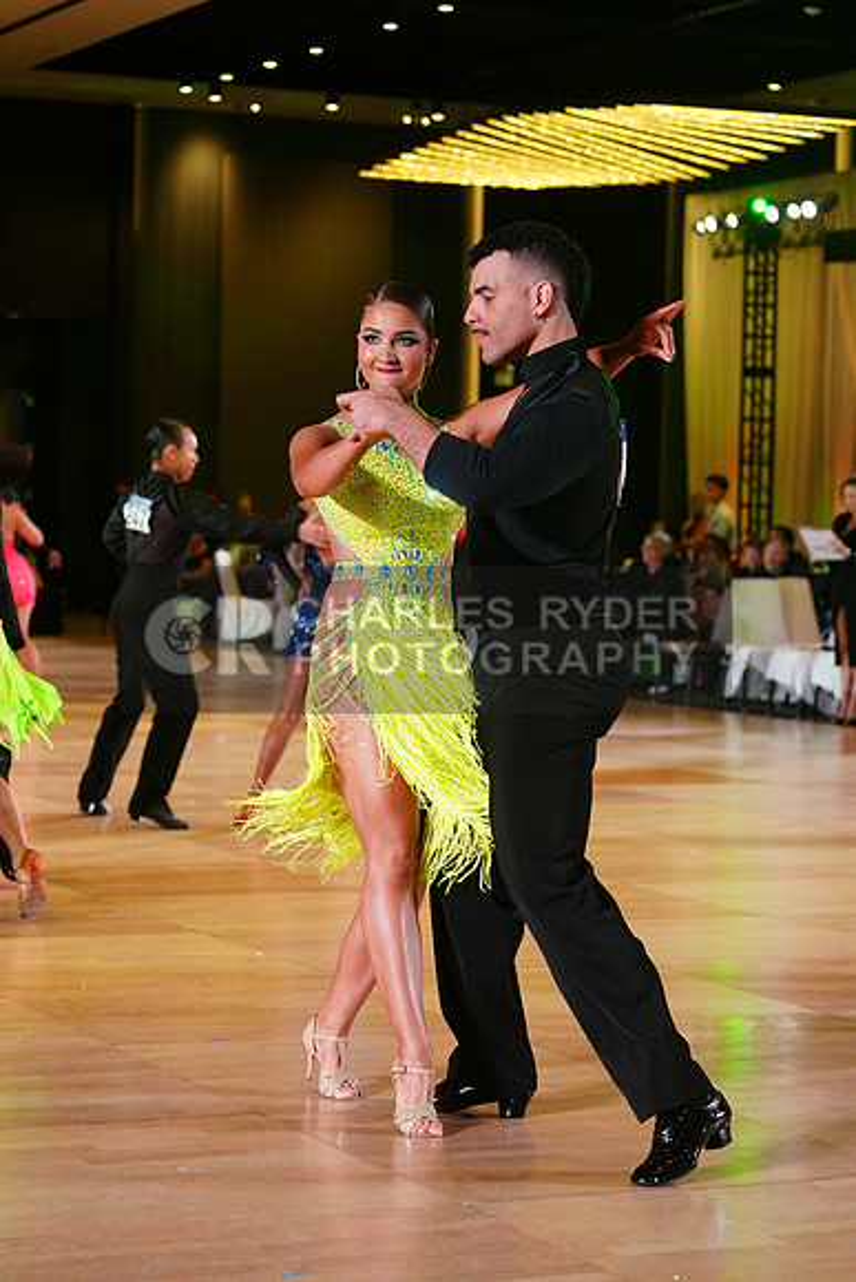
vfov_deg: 23.4
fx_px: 3101
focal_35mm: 87
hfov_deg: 15.7
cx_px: 428
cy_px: 641
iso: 2500
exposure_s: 1/400
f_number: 4
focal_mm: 87
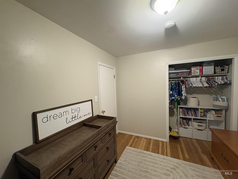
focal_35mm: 14
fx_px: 96
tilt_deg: -2.5
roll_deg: +3.0
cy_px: 90
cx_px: 119
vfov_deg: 85.7
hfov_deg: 102.1
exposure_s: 1/60
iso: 250
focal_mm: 2.22
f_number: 2.2
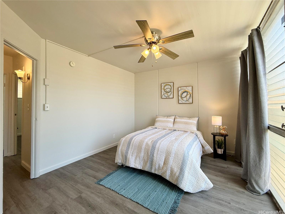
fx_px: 115
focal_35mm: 14
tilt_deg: +0.6
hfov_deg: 102.1
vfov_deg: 85.6
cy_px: 107
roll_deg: -1.7
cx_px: 142
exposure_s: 1/120
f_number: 2.2
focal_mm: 2.22
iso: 64
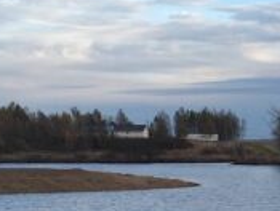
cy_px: 185
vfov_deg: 11.6
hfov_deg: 14.3
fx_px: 1029
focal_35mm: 127
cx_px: 435
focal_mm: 4.15
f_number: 2.2
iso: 25
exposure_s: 1/420
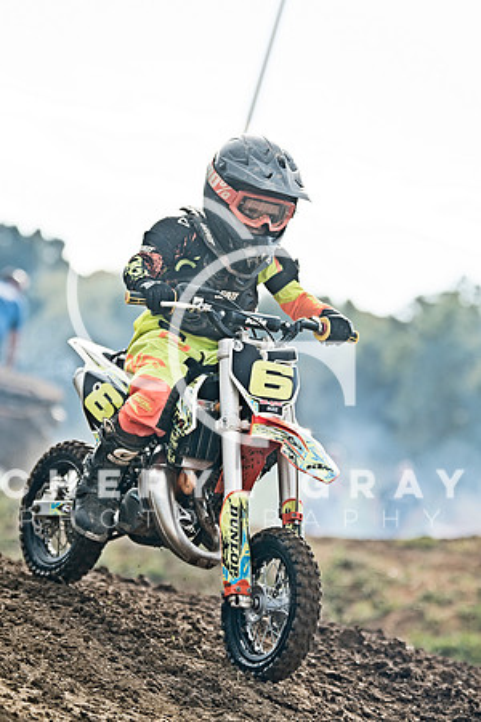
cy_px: 361
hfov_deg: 7.5
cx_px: 240
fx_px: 3667
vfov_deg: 11.2
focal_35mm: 183
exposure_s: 1/1600
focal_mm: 122
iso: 250
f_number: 2.8
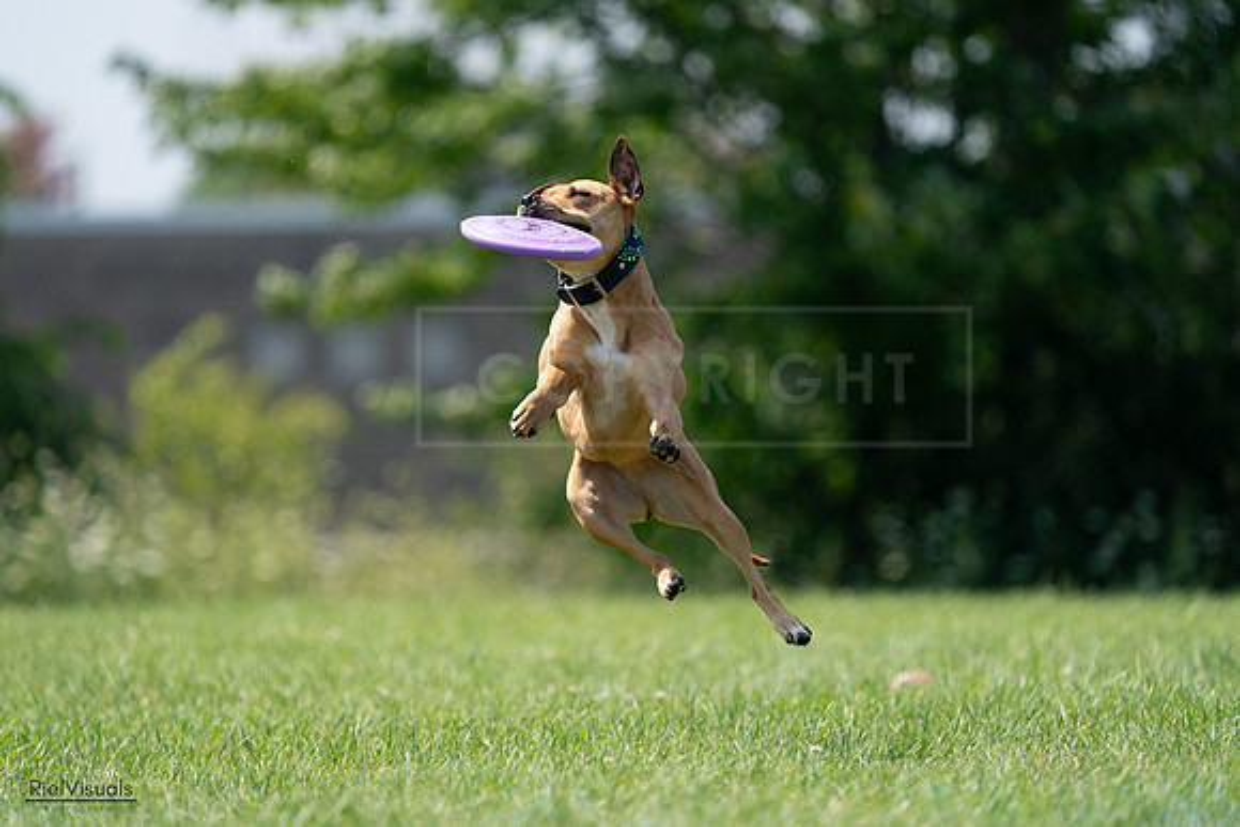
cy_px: 414
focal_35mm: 459
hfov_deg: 4.5
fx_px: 15813
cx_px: 620
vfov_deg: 3.0
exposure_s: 1/4000
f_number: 6.3
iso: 1250
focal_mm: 459
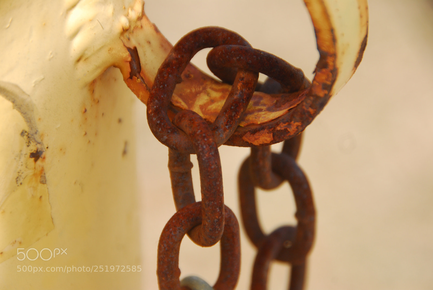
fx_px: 3613
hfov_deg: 6.9
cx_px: 216
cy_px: 145
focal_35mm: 300
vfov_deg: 4.6
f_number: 8
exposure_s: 1/200
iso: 200
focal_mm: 200
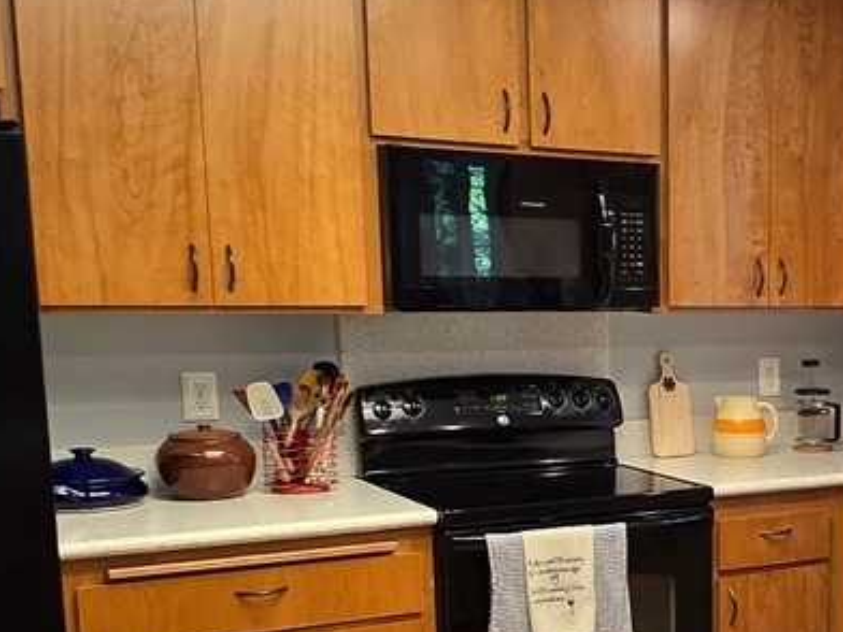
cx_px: 901
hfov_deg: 32.3
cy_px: 505
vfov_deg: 27.0
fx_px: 1291
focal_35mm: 53
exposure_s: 1/60
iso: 125
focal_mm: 2.2
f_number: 2.2
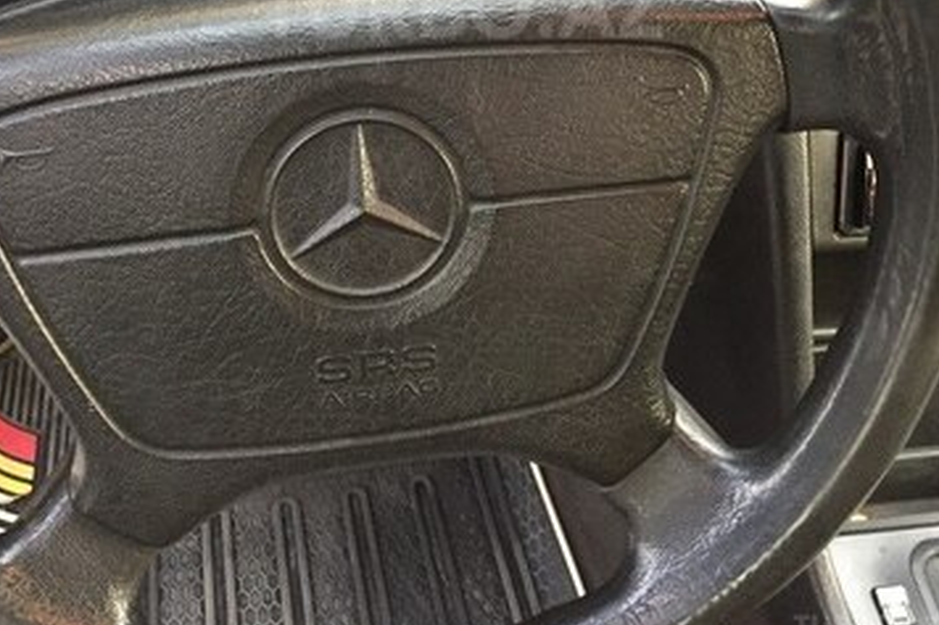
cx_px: 462
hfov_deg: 46.4
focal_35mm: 42
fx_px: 1095
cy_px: 8
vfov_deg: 29.8
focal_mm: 4.15
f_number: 2.2
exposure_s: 1/33
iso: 250
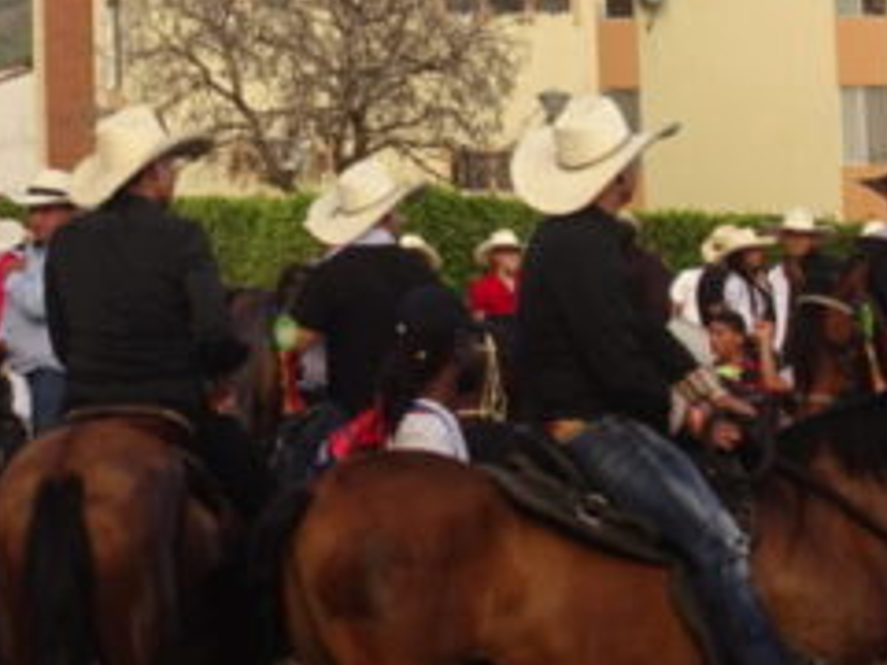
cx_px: 11
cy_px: 55
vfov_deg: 13.1
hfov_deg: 17.2
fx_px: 2870
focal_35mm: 112
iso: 80
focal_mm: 5.98
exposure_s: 1/100
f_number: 4
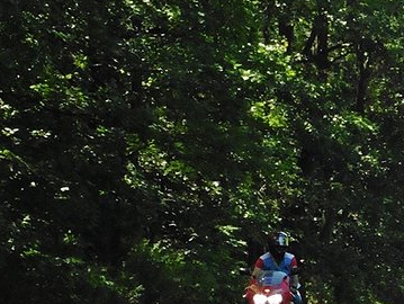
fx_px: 4007
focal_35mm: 343
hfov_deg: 5.8
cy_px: 228
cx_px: 388
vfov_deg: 4.3
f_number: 6.3
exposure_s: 1/250
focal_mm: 24.4
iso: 400
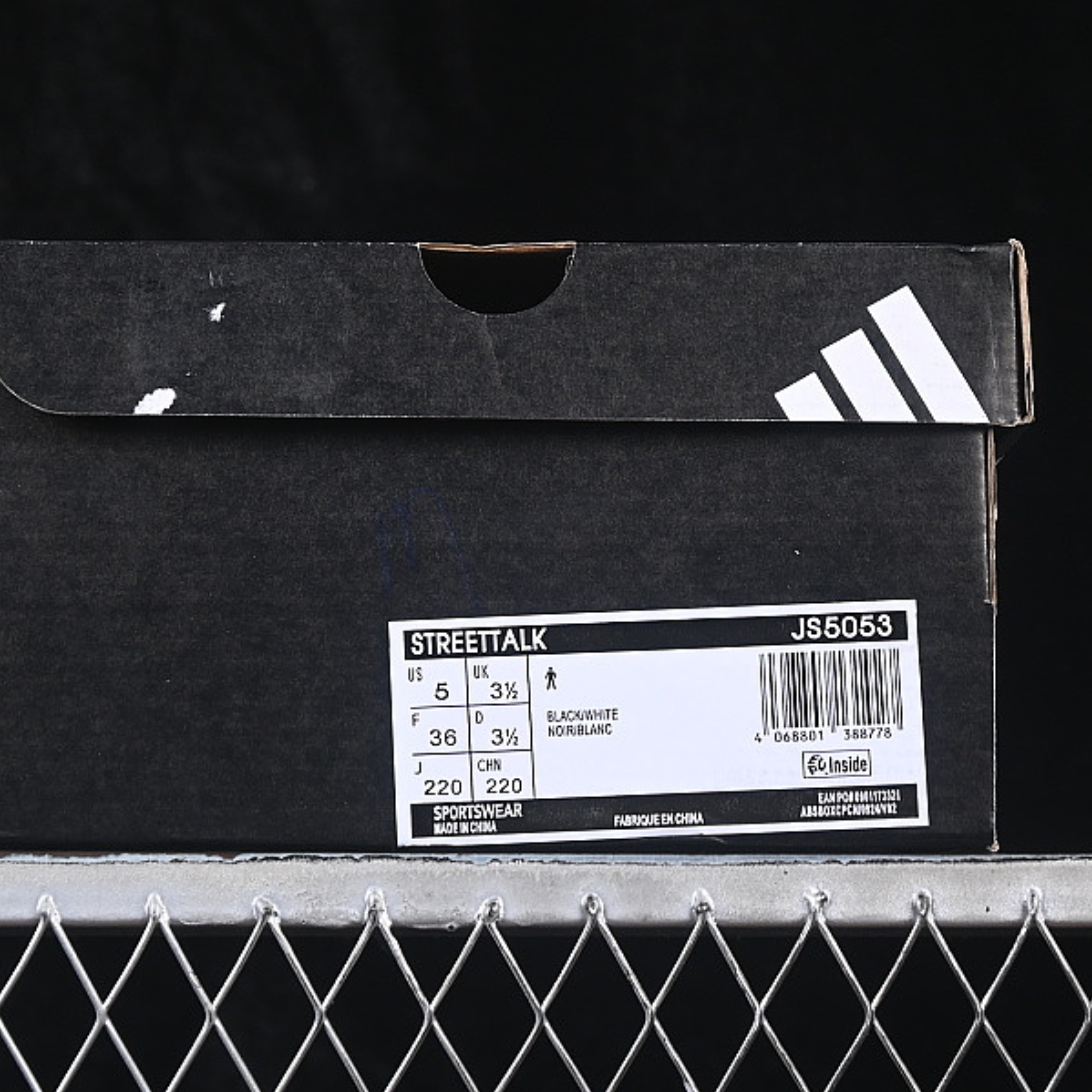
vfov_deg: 15.1
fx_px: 4104
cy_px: 448
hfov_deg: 15.2
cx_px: 487
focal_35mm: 115
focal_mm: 50
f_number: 6.3
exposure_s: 1/60
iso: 160
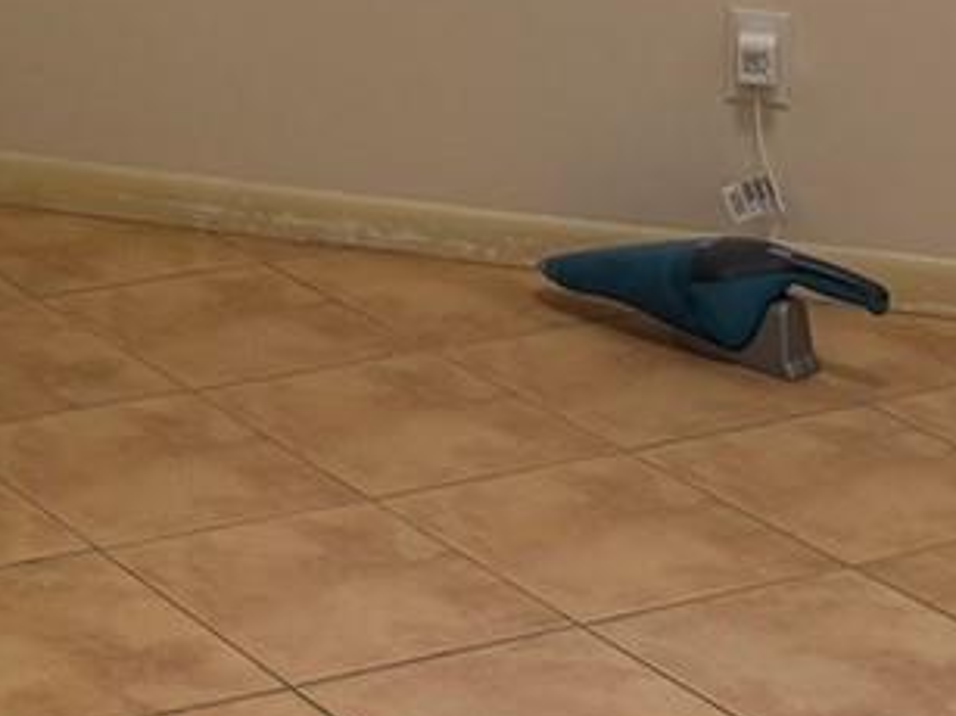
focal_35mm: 125
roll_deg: +1.3
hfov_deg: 14.5
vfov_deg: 11.2
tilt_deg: -5.5
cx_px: -579
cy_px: -511
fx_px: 3451
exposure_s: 1/120
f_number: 1.78
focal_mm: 6.76
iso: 100
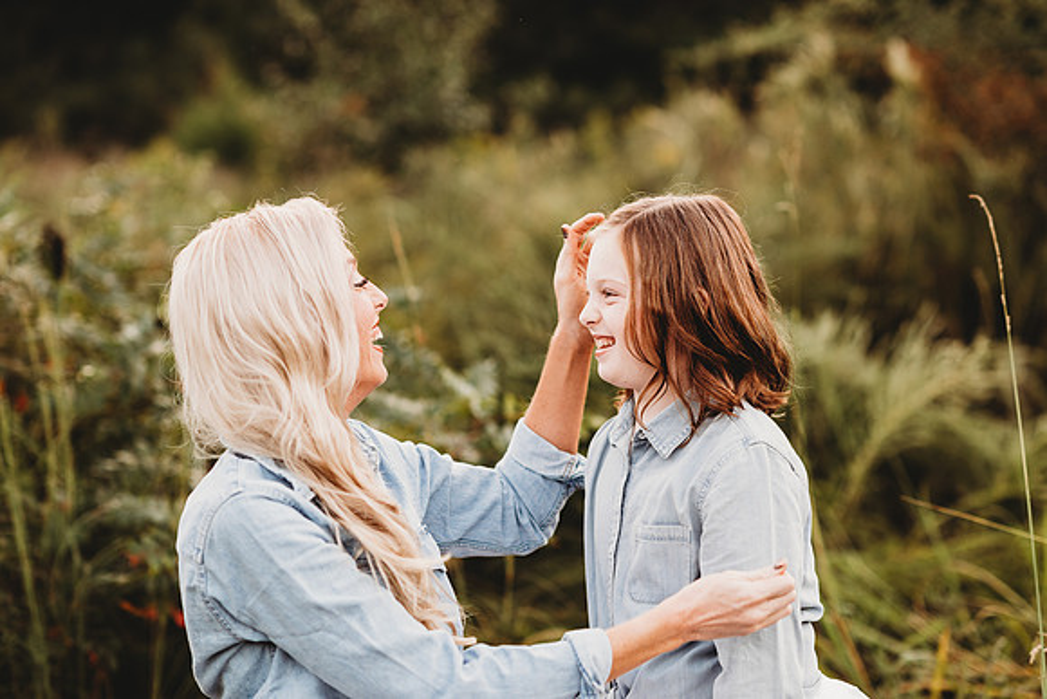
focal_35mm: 85
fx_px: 2473
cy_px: 350
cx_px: 524
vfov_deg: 16.1
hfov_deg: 23.9
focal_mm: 85
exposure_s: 1/200
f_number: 2.2
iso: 125
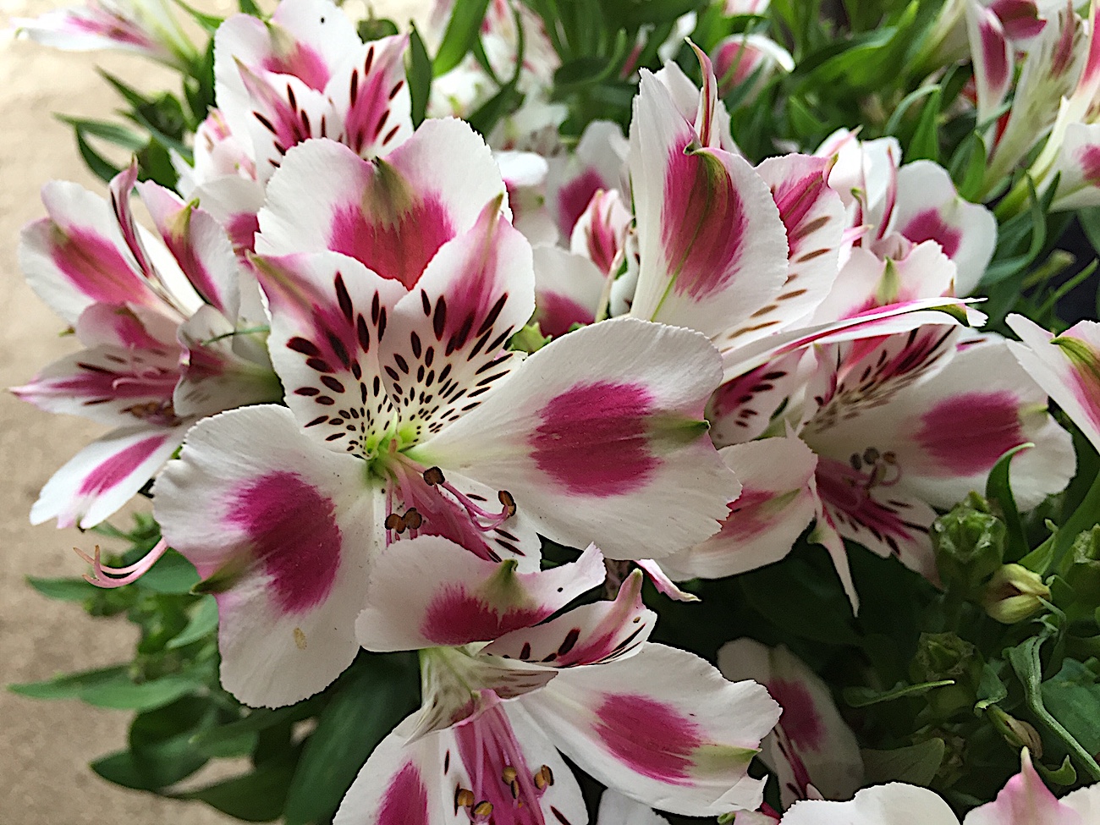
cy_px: 412
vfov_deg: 48.2
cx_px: 550
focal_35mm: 29
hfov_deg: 61.7
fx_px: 922
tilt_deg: -48.5
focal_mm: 4.15
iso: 50
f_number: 2.2
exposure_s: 1/33
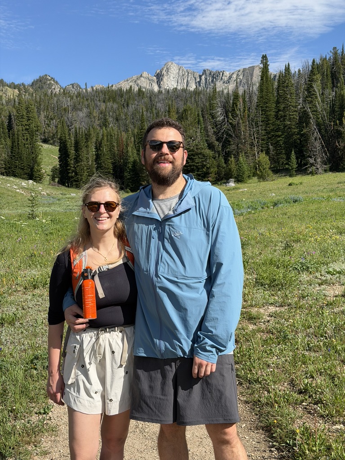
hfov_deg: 30.3
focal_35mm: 48
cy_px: 230
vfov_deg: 39.7
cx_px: 172
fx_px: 638
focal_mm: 6.76
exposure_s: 1/3891
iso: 64
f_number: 1.78
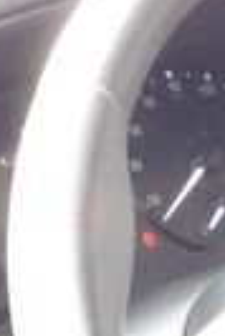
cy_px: 384
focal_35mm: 188
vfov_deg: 10.8
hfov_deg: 6.8
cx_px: 612
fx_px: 1758
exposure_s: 1/30
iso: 180
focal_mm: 5.3
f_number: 3.2
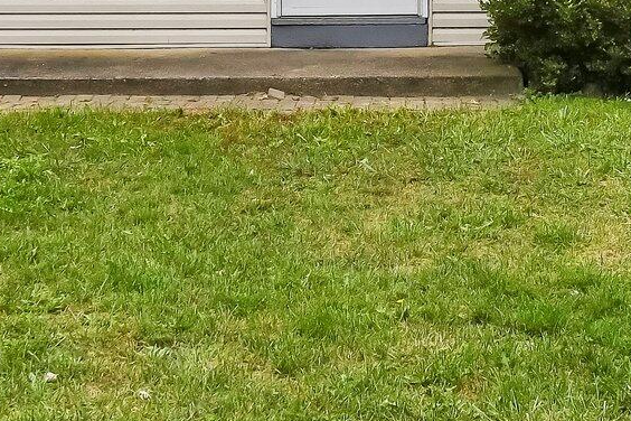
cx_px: 450
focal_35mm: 109
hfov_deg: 18.7
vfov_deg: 12.2
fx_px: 1910
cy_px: -119
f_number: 7.1
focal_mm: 20
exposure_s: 1/800
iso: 640
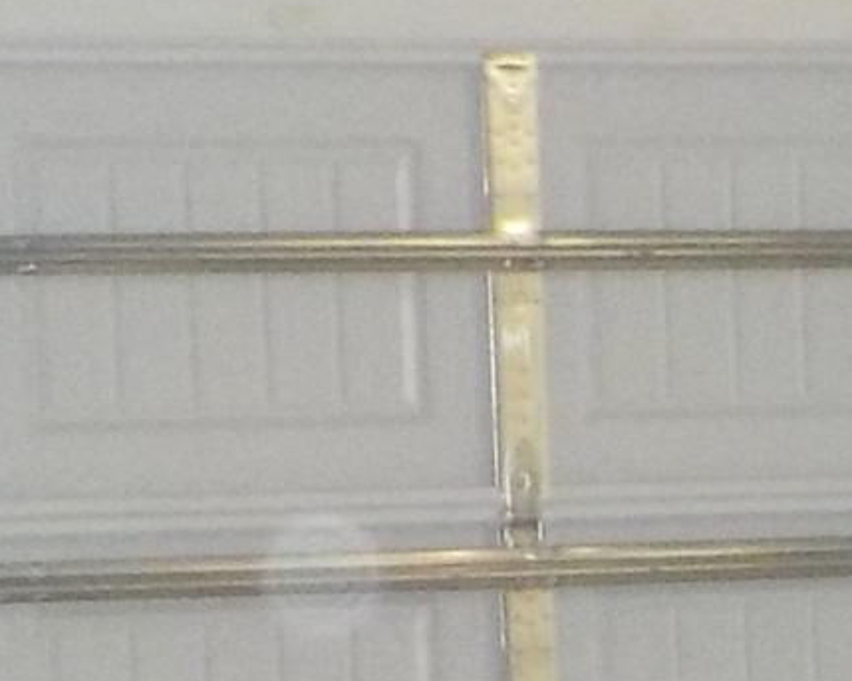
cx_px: 1563
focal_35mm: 205
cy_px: 826
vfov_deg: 7.5
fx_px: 5168
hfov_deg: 9.0
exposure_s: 1/30
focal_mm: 4.1
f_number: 3.3
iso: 320
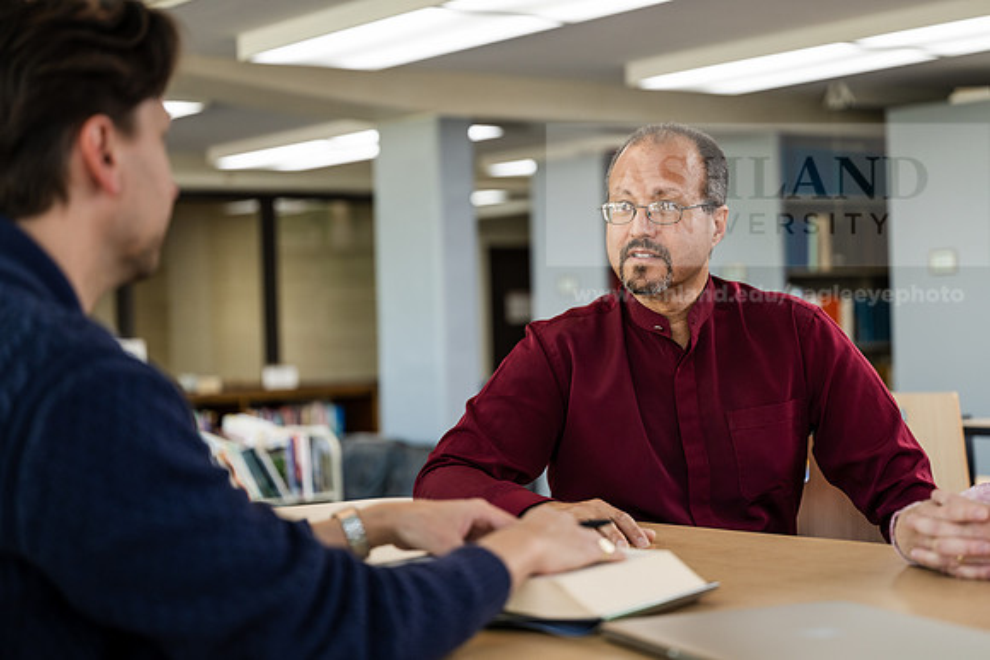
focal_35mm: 70
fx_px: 1925
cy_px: 330
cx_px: 495
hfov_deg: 28.8
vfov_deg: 19.5
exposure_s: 1/200
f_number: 2.8
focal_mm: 70
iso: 640
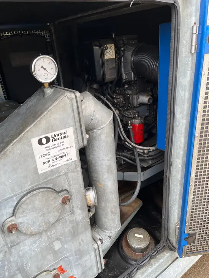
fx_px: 209
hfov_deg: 53.1
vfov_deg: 67.3
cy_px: 139
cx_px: 104
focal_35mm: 26
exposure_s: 1/233
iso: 40
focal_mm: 5.1
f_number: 1.6
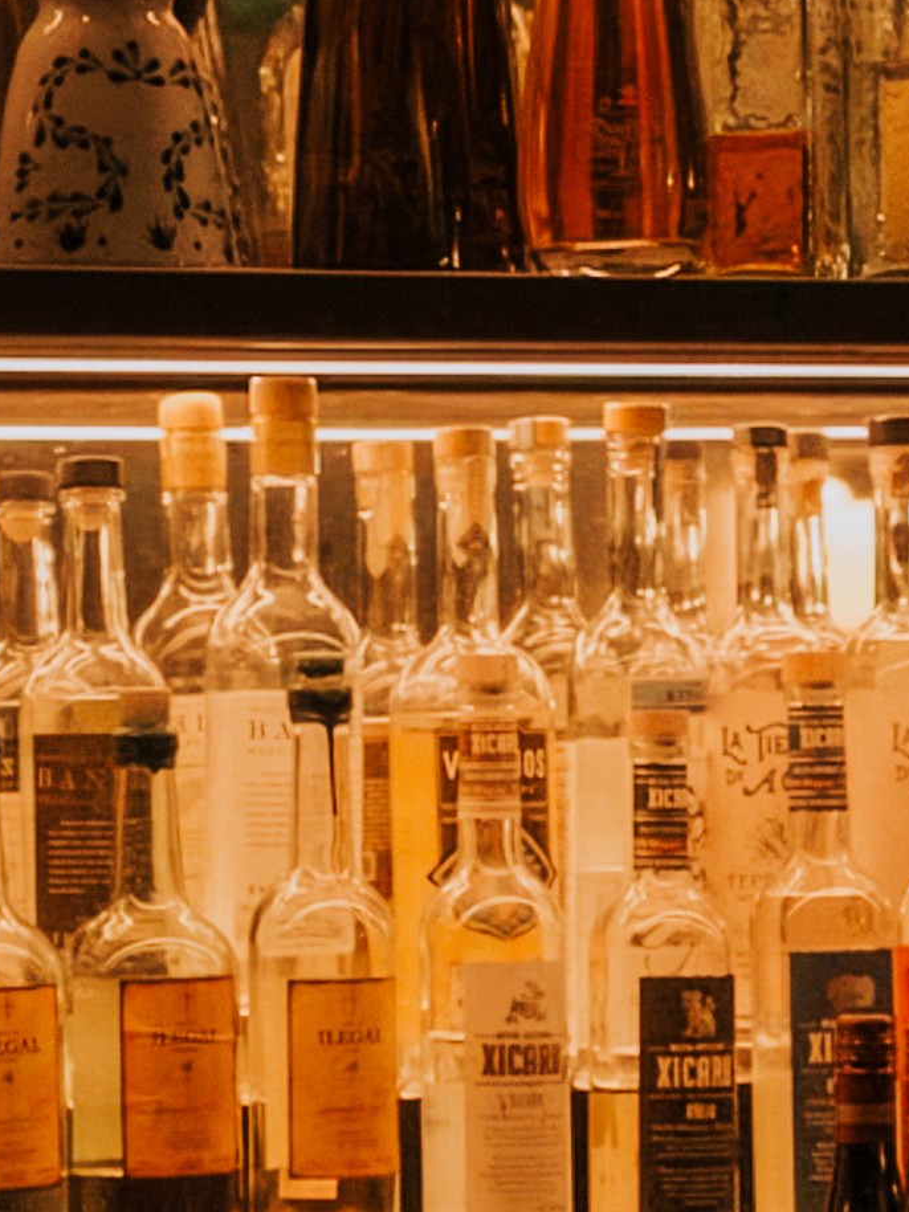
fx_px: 6234
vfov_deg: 11.1
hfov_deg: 8.3
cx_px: 537
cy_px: 735
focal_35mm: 178
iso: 10000
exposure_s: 1/160
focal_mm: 28
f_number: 2.8
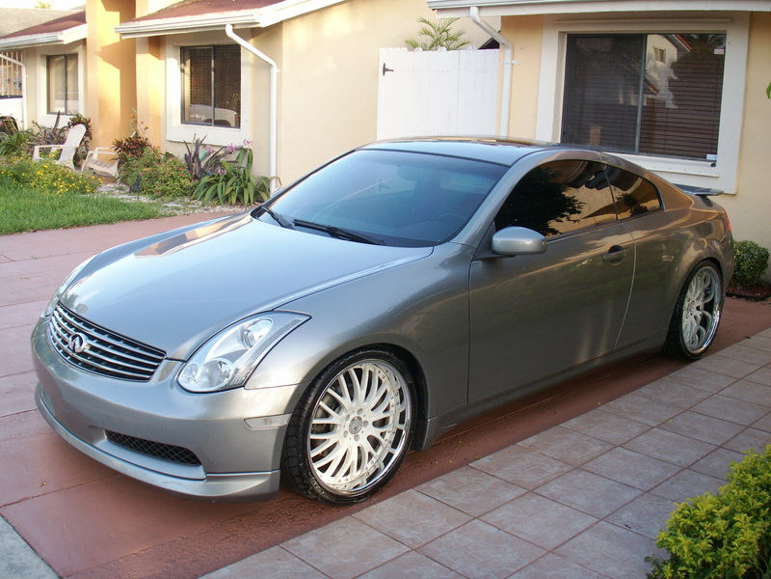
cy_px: 290
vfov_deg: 38.7
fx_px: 824
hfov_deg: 50.1
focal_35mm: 37
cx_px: 386
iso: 50
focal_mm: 7.7
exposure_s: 1/60
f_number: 3.5
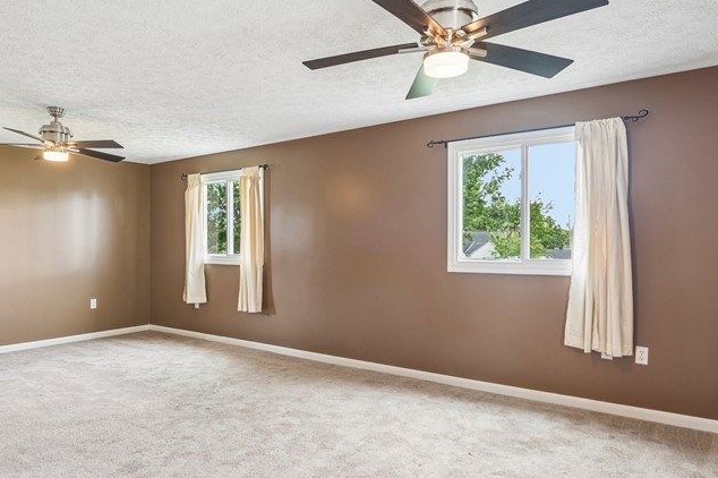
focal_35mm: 24
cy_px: 241
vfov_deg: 53.1
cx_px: 327
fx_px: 478
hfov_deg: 73.6
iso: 200
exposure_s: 1/10
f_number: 3.2
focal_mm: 14
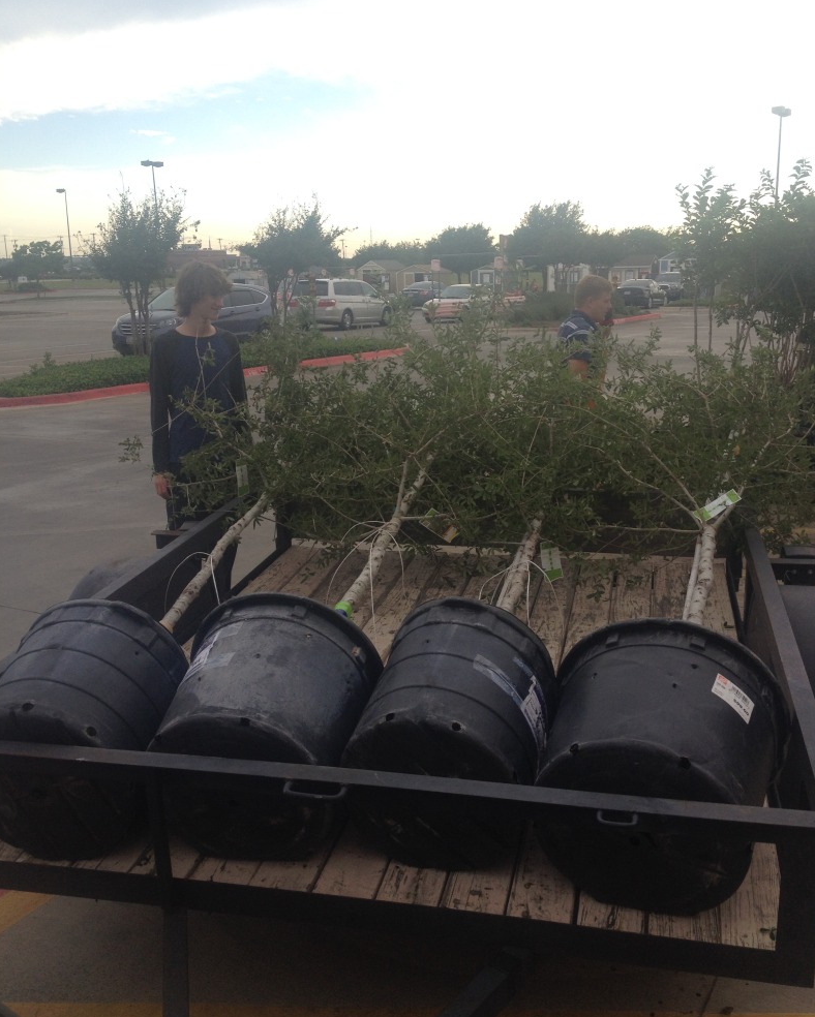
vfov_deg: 49.0
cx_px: 410
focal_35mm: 37
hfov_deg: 40.2
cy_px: 532
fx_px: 1115
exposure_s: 1/613
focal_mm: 4.28
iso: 50
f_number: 2.4
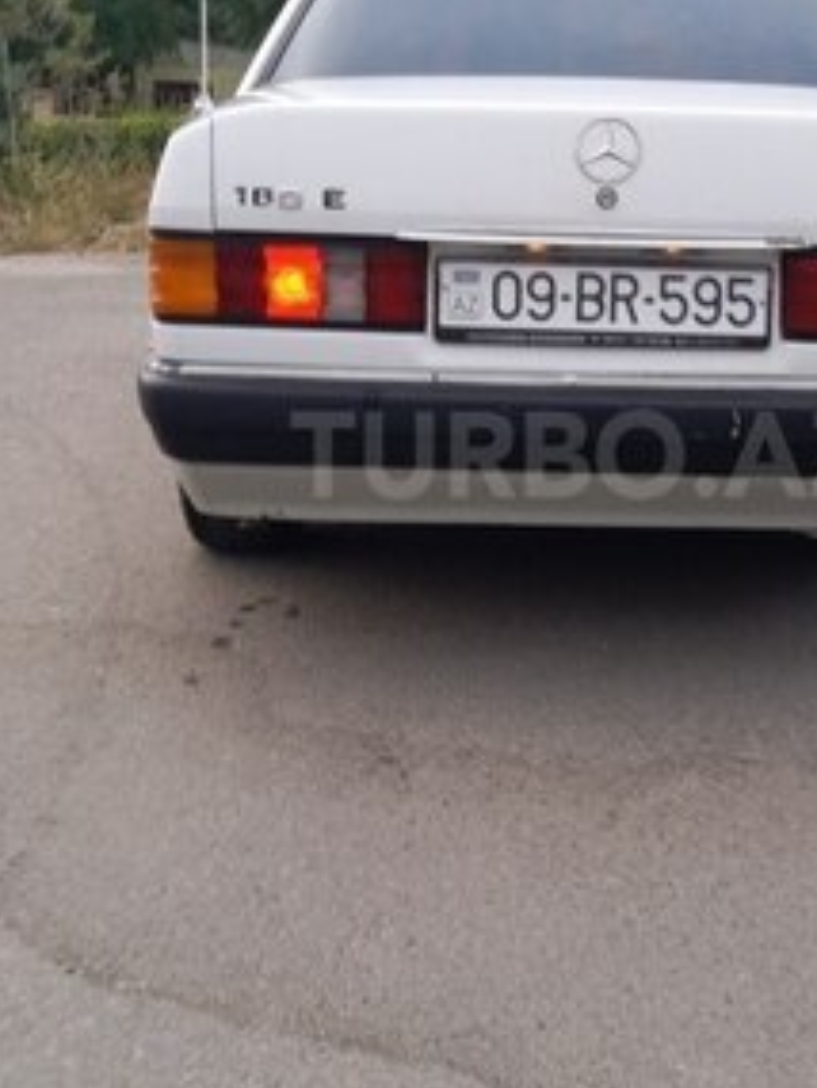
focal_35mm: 47
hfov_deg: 30.5
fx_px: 1478
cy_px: 454
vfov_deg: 40.3
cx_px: 584
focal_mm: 3.7
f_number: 1.9
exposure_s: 1/33
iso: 50
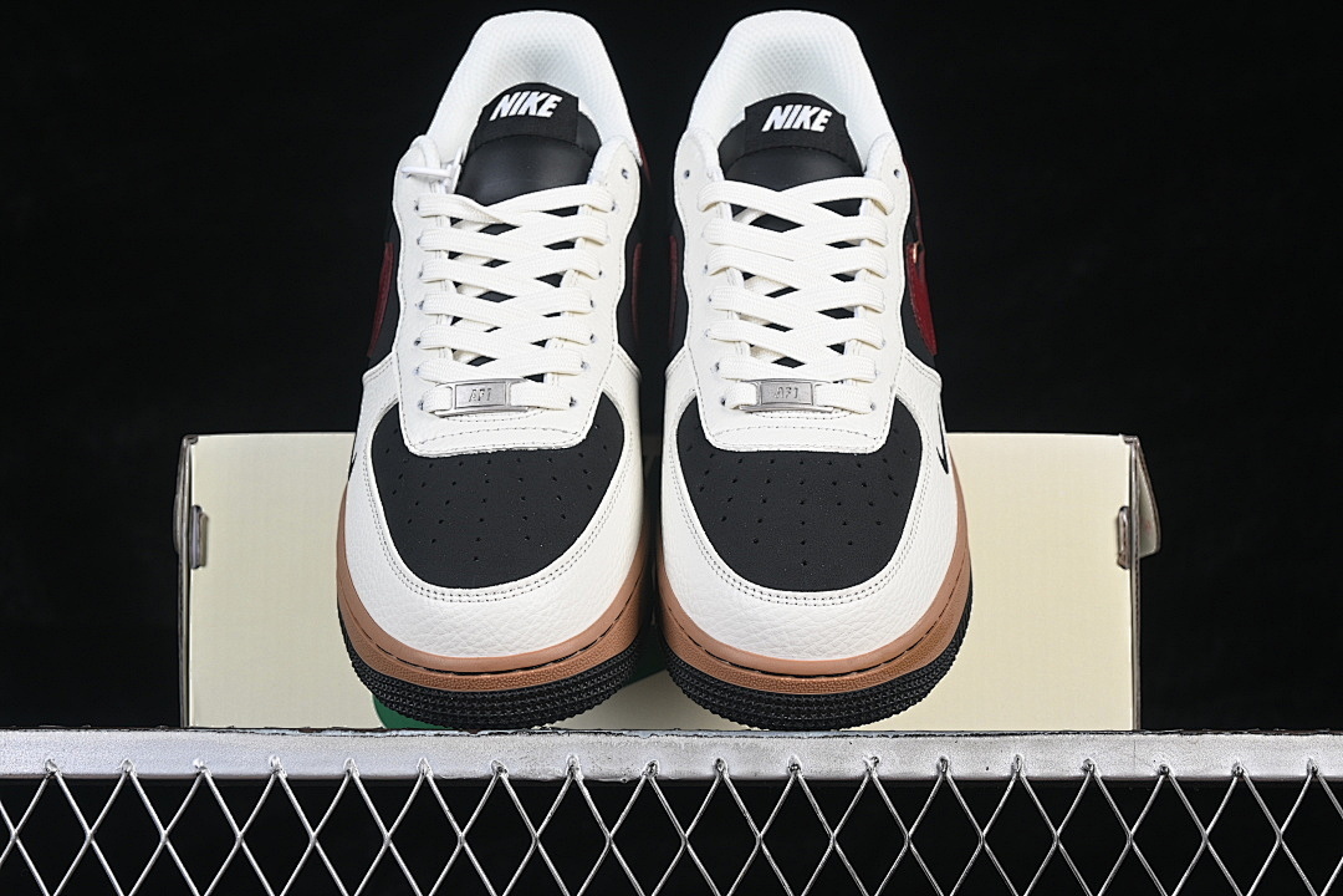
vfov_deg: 18.2
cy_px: 448
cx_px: 672
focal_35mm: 75
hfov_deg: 27.0
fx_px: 2798
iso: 160
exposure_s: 1/60
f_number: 7.1
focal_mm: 50
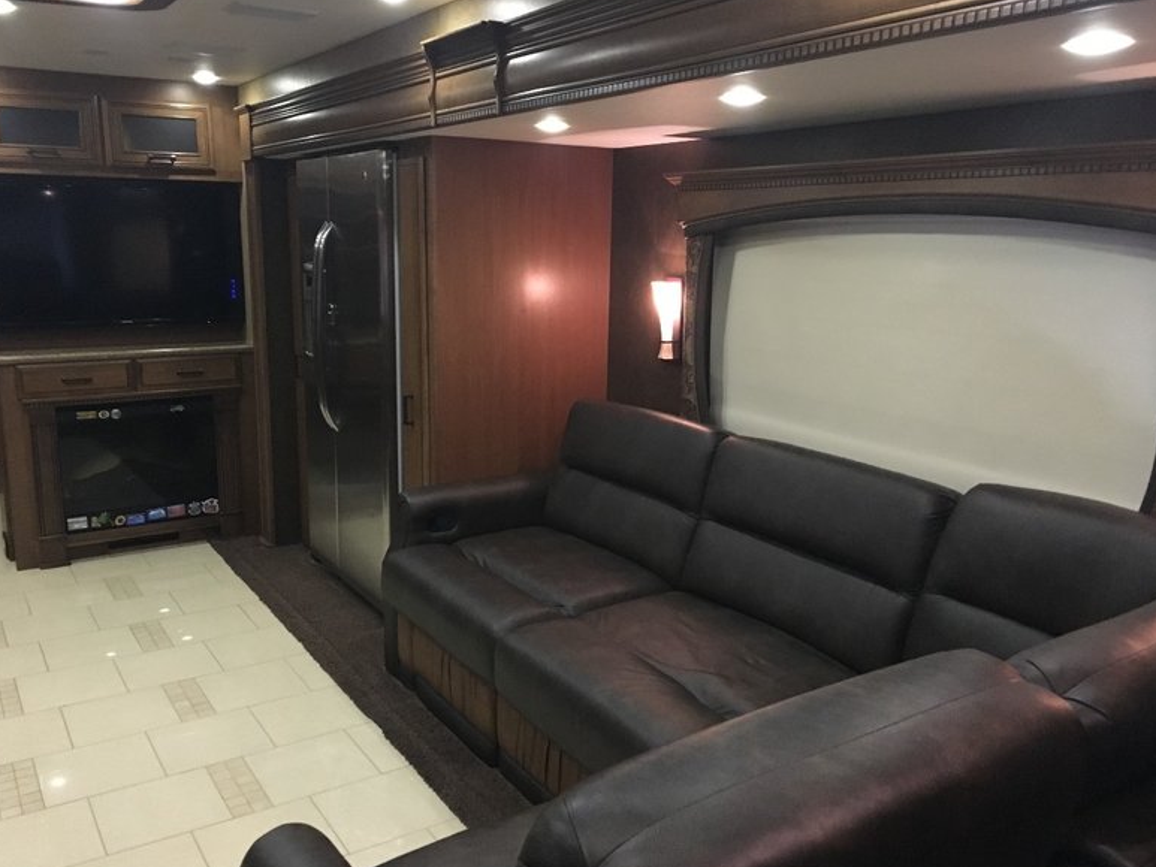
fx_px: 1002
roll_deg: -0.4
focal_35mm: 30
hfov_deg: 60.0
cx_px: 565
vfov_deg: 46.8
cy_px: 429
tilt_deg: -9.9
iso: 250
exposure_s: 1/15
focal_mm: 4.15
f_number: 2.2
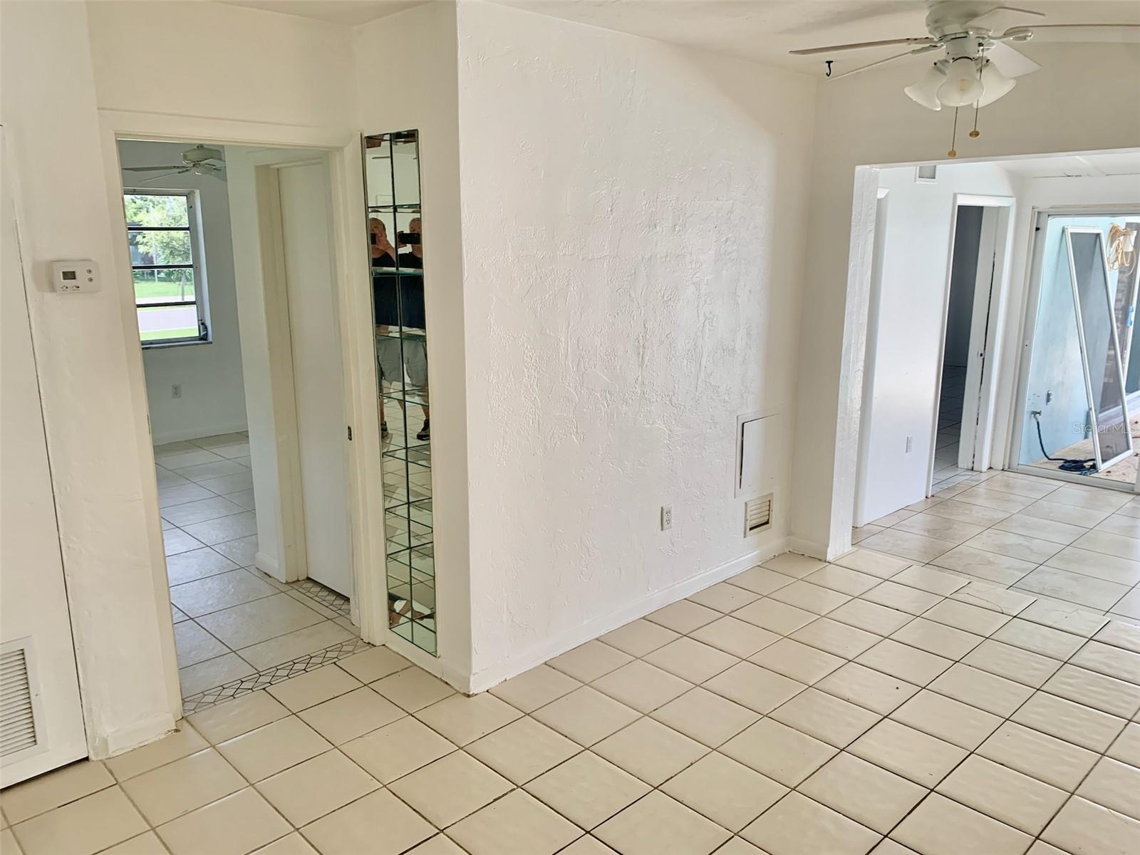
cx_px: 570
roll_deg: +0.2
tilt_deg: -11.6
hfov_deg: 67.3
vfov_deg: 53.1
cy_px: 428
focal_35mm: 26
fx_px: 856
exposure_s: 1/122
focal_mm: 4.25
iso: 32
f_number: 1.8
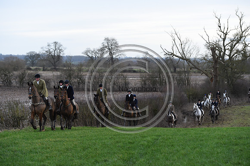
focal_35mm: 116
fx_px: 805
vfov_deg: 11.8
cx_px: 125
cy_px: 83
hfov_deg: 17.7
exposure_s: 1/1250
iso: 1600
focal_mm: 116
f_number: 4.5
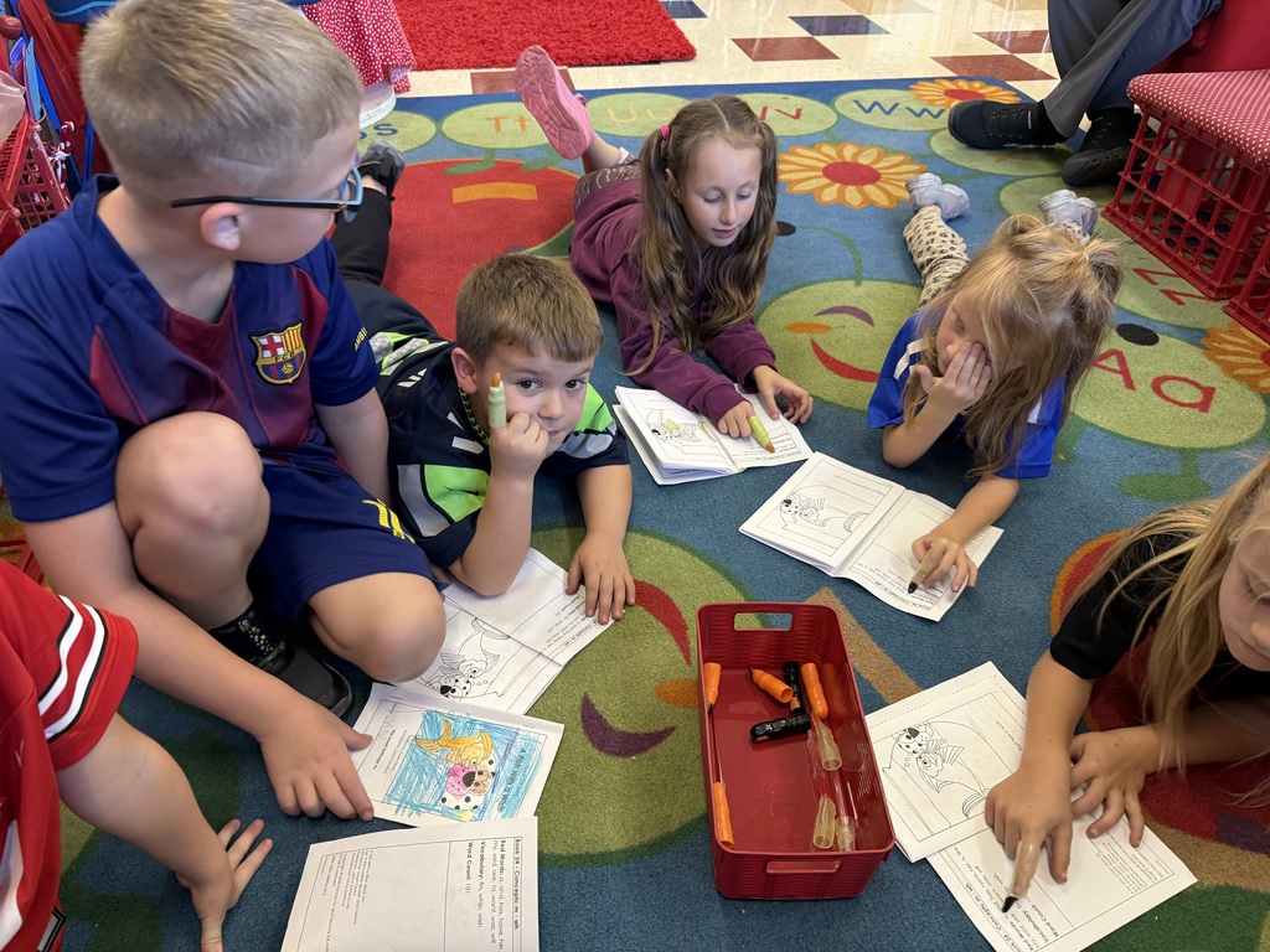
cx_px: 635
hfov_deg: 71.6
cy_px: 476
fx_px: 881
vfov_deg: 56.8
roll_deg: -0.2
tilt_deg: -38.9
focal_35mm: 24
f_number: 1.78
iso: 320
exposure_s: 1/60
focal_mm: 6.76
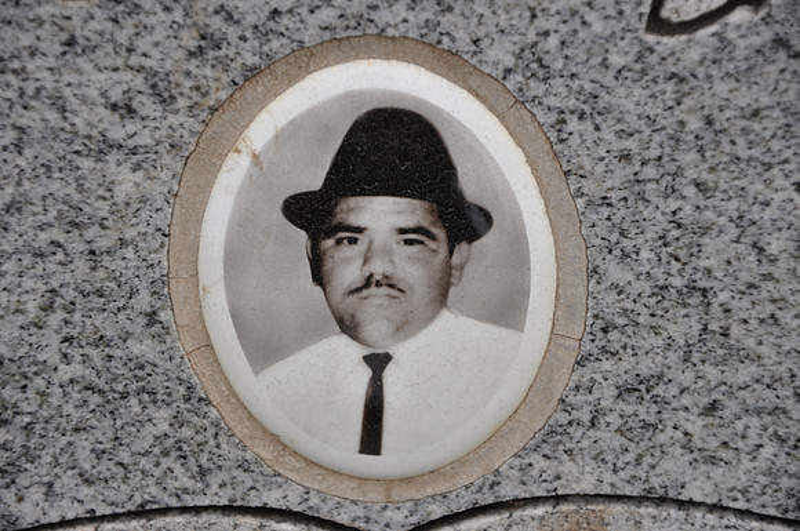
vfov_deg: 8.7
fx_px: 3495
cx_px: 400
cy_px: 266
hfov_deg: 13.1
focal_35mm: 158
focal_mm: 105
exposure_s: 1/160
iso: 200
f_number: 6.3
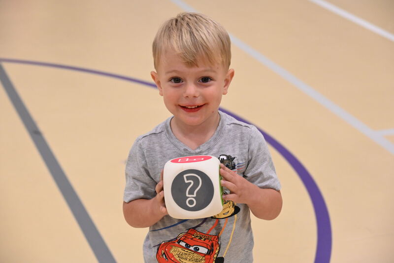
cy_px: 132
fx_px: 974
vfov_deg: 15.4
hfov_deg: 22.9
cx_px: 197
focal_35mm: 89
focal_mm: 89
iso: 4500
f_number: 6.3
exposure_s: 1/250
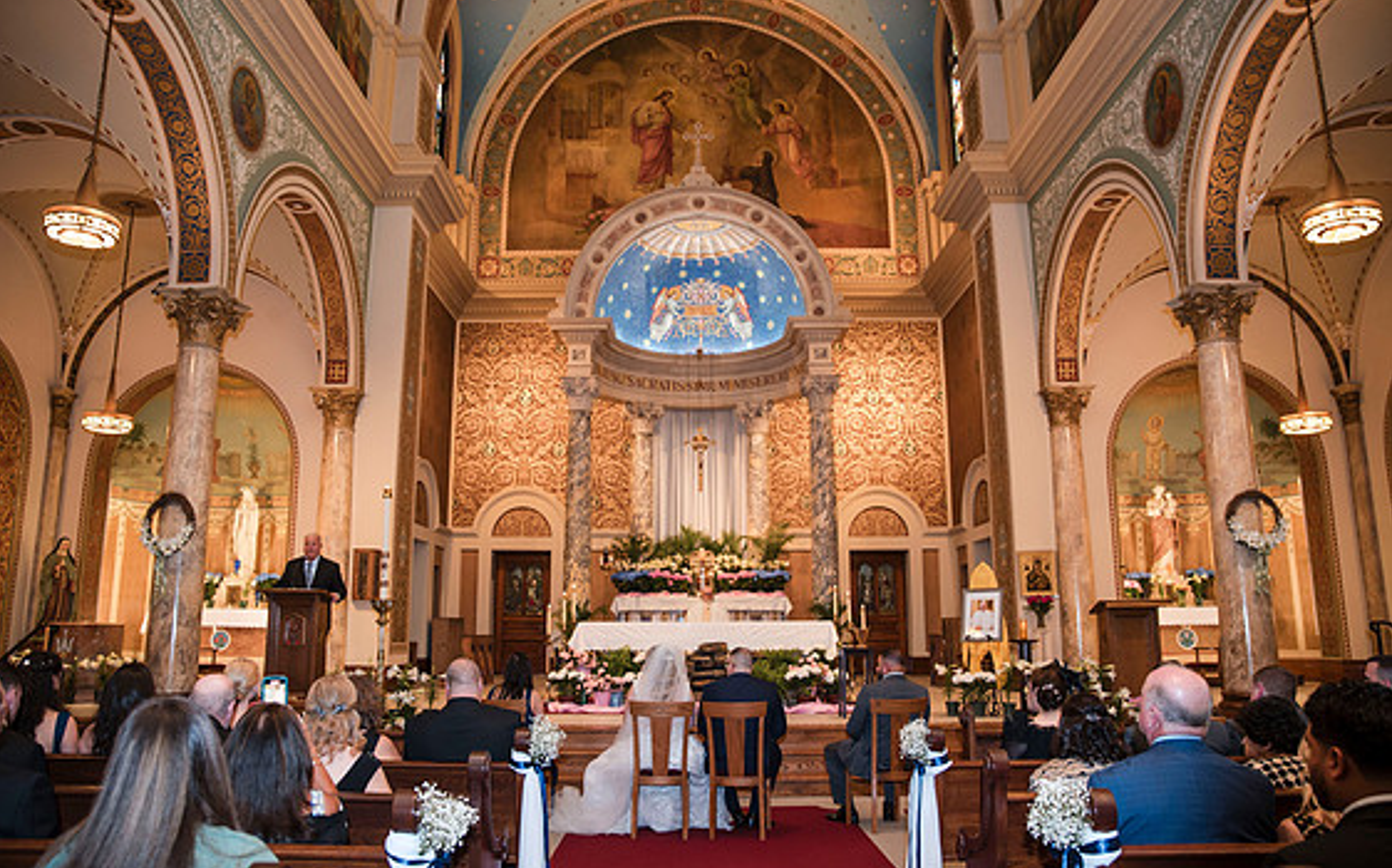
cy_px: 419
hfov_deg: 70.4
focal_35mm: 26
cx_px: 675
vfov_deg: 47.5
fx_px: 986
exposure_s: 1/80
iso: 800
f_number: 2.8
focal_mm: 24
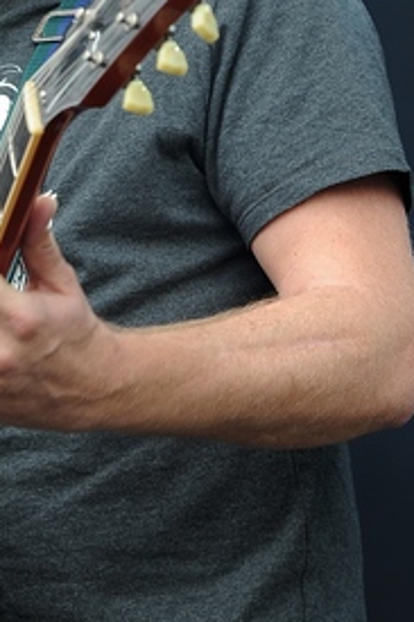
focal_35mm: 320
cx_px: -17
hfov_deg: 4.3
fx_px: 5527
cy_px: 346
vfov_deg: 6.4
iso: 200
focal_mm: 122
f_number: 4
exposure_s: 1/250
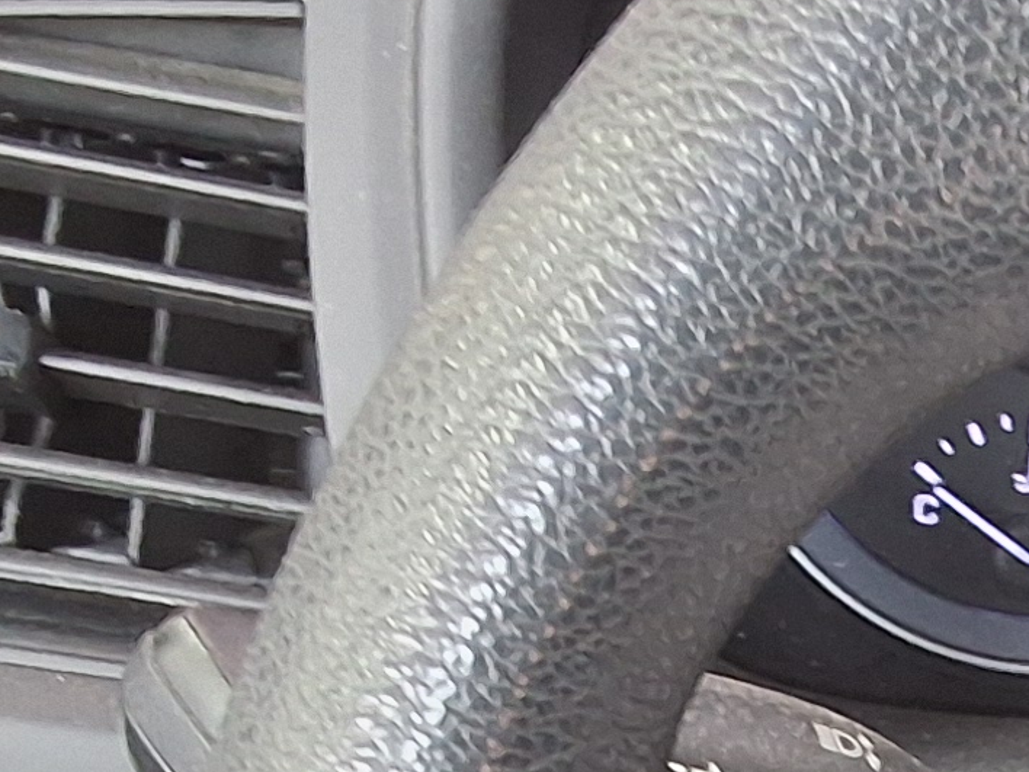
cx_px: 1510
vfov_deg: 10.6
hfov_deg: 14.3
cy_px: 1479
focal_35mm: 129
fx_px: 3835
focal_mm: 2.91
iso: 125
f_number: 1.9
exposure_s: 1/40
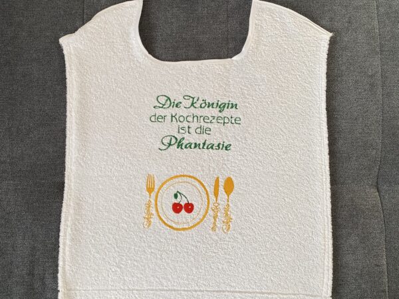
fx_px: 300
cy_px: 150
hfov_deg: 67.3
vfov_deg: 53.1
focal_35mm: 26
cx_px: 200
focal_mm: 4.25
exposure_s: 1/104
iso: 125
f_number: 1.8
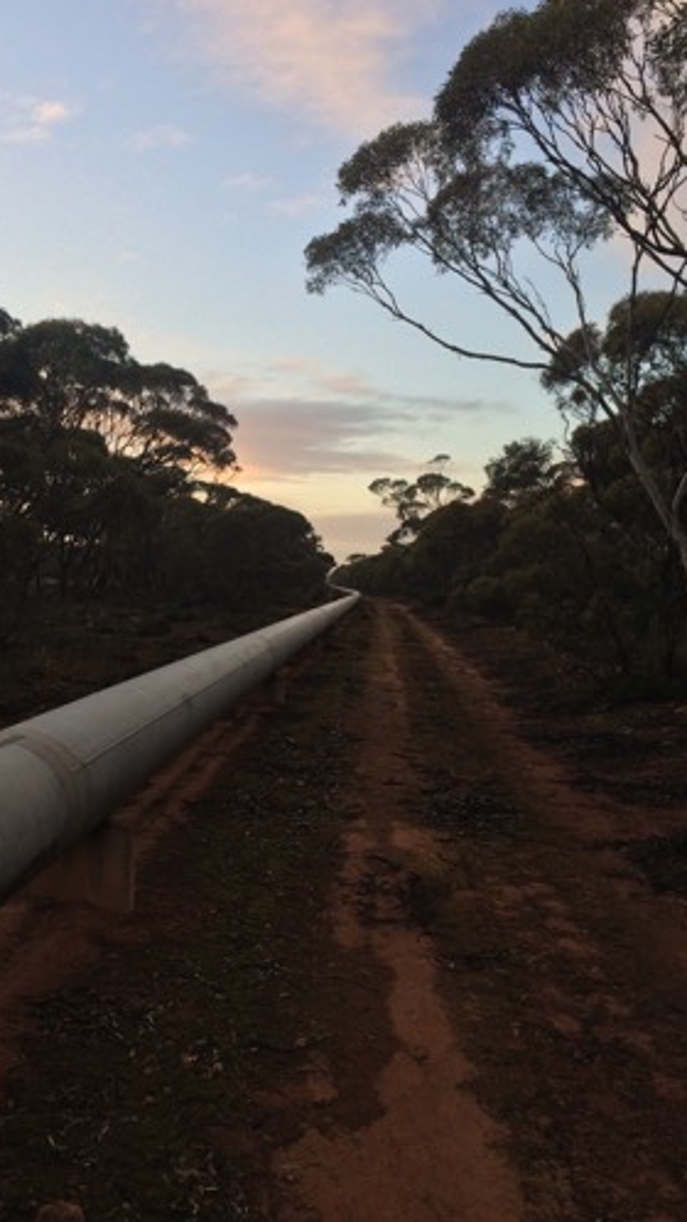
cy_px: 606
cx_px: 228
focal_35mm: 33
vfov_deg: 59.5
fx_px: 1069
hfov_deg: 35.3
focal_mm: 4.15
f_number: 2.2
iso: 32
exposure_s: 1/357
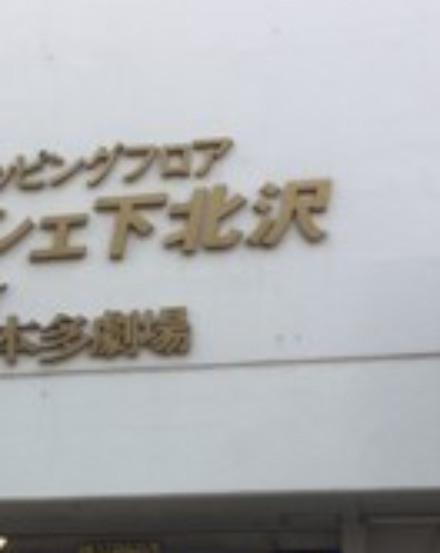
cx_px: 83
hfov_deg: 19.6
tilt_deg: +7.5
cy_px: 516
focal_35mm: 77
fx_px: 1258
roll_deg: -0.8
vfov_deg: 24.0
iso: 32
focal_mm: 4.15
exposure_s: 1/208
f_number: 2.2
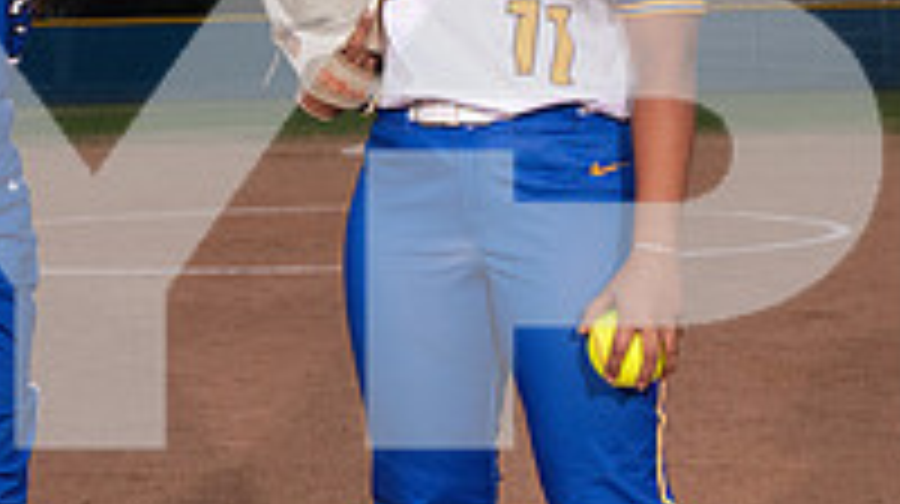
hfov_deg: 16.0
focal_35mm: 134
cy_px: 214
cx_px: 279
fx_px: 3194
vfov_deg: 9.0
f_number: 6.3
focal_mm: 44
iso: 400
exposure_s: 1/320
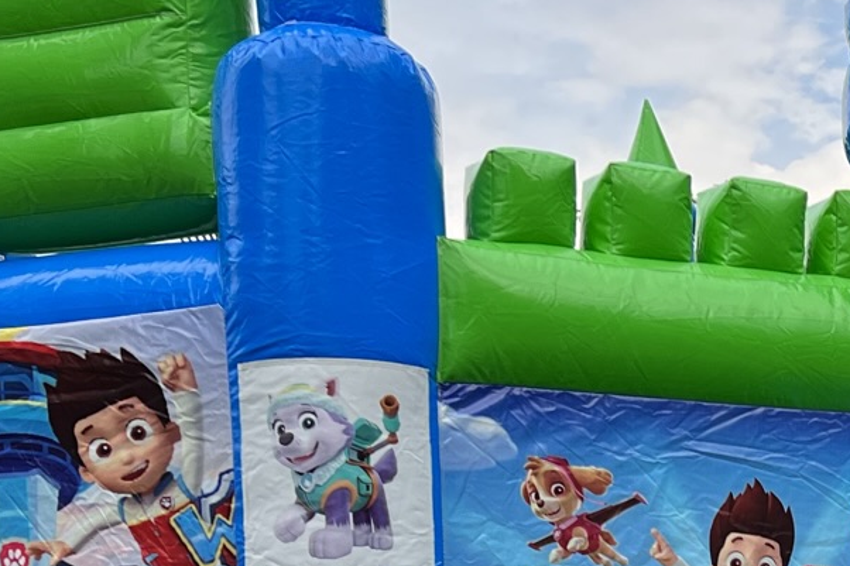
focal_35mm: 92
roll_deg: +1.2
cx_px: 887
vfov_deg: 13.8
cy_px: 903
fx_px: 2171
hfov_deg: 21.2
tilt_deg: -4.5
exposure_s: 1/902
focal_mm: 5.7
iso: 50
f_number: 1.5
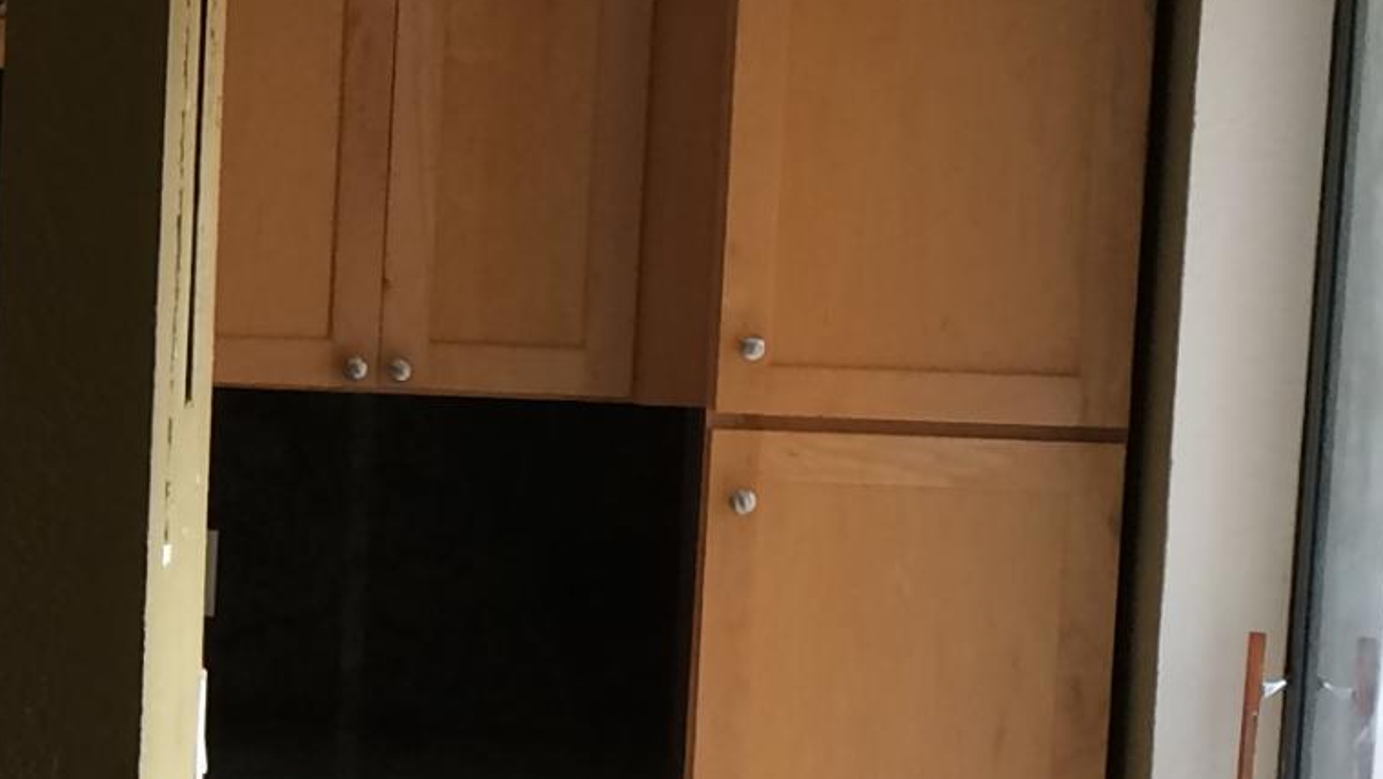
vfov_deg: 9.4
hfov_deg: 15.8
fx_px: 4732
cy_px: 608
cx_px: -393
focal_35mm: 129
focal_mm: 4.12
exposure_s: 1/40
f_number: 2.2
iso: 50
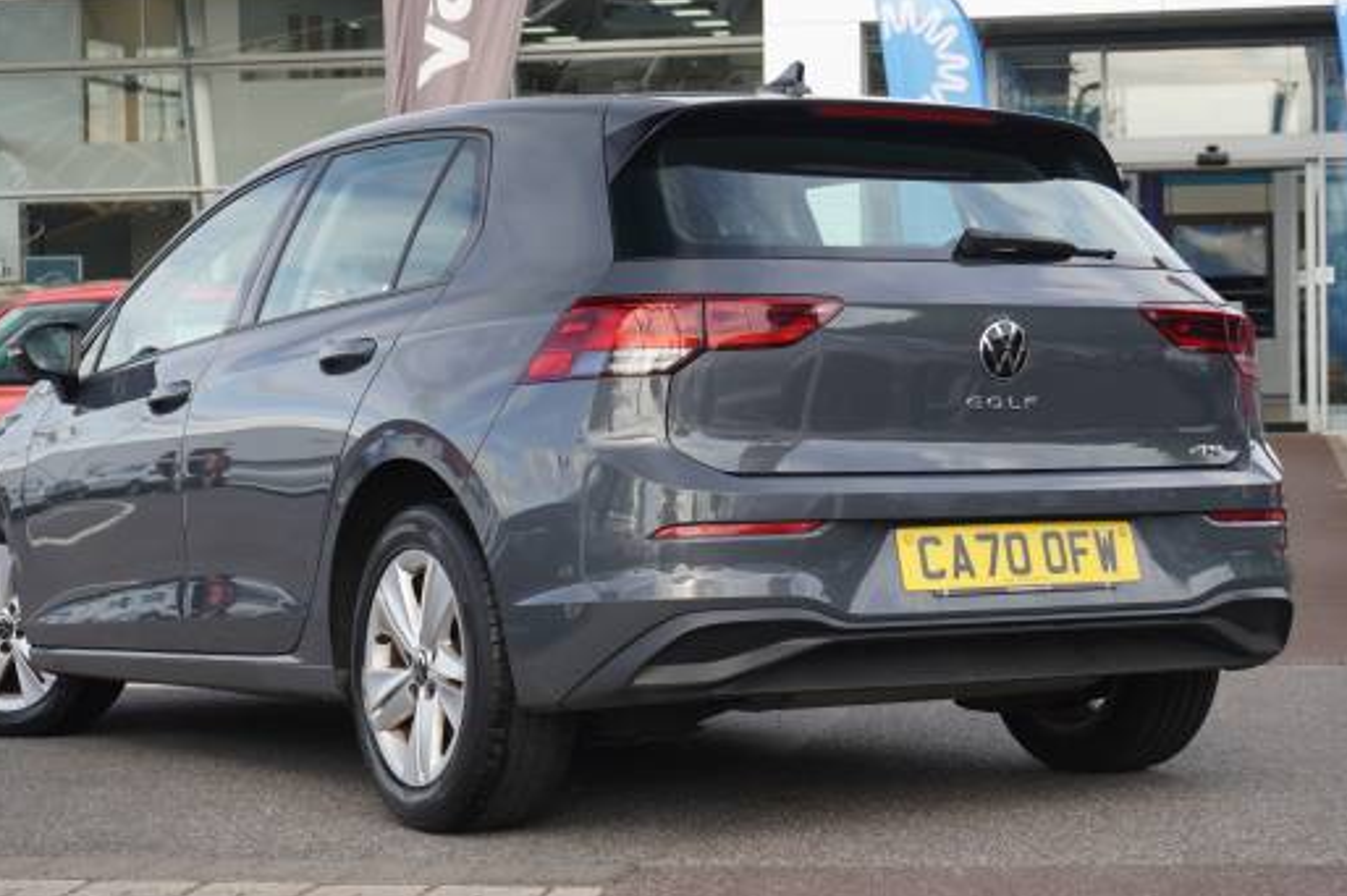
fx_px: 2865
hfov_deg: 26.5
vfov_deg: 17.8
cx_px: 697
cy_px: 406
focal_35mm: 77
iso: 100
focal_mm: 41
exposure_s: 1/90
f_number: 5.6
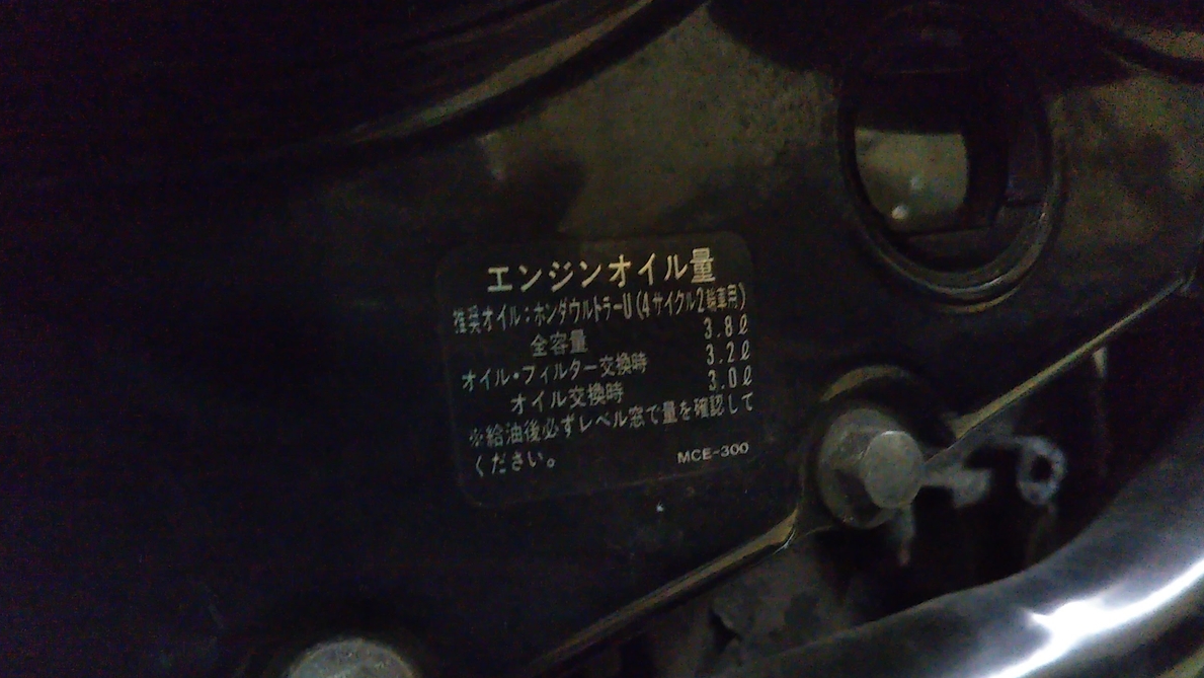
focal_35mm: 33
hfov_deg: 59.5
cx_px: 598
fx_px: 1054
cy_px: 430
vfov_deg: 35.4
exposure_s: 1/23
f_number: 2.2
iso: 836
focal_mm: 4
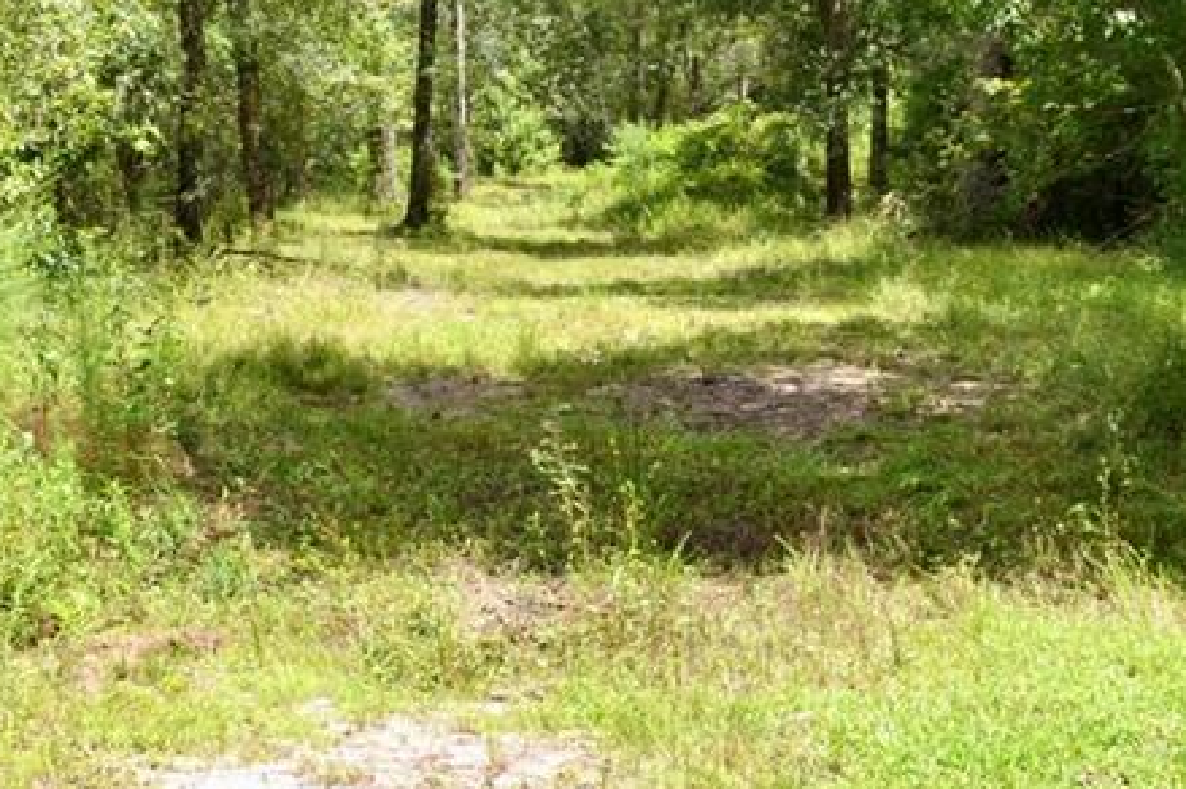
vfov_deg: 20.8
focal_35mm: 63
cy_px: -11
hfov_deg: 31.6
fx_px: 2074
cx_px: 389
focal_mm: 18
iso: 100
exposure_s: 1/160
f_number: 6.3
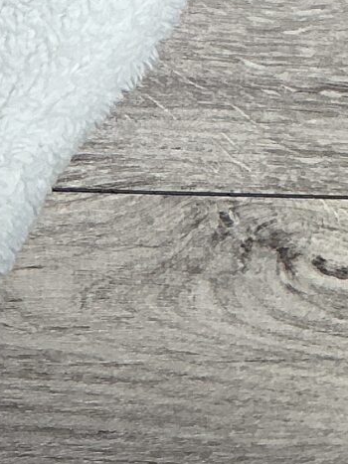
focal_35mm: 159
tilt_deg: -83.5
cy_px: -357
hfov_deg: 8.6
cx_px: -439
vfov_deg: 11.6
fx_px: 2132
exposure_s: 1/50
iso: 32
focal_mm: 3
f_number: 1.8
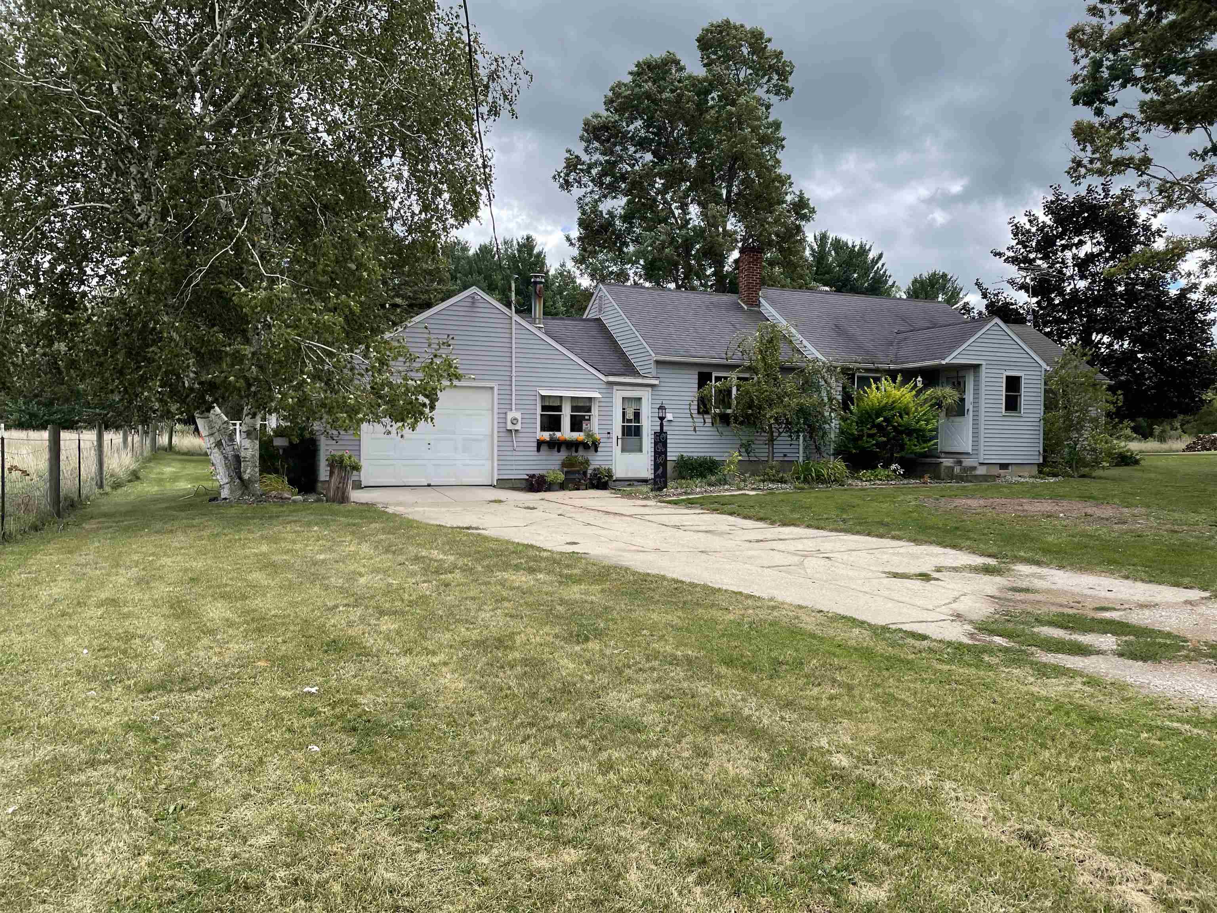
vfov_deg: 53.1
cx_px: 608
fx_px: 914
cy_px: 456
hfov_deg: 67.3
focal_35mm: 26
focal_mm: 4.2
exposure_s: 1/1319
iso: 32
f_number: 1.6
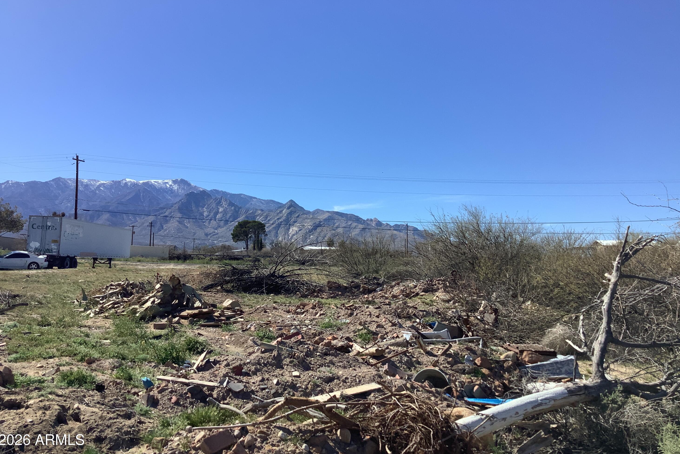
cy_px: 202
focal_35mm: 33
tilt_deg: +6.1
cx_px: 345
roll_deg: +0.3
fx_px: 623
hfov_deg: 57.2
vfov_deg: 39.9
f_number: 2.4
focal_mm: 3.3
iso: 25
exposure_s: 1/1538
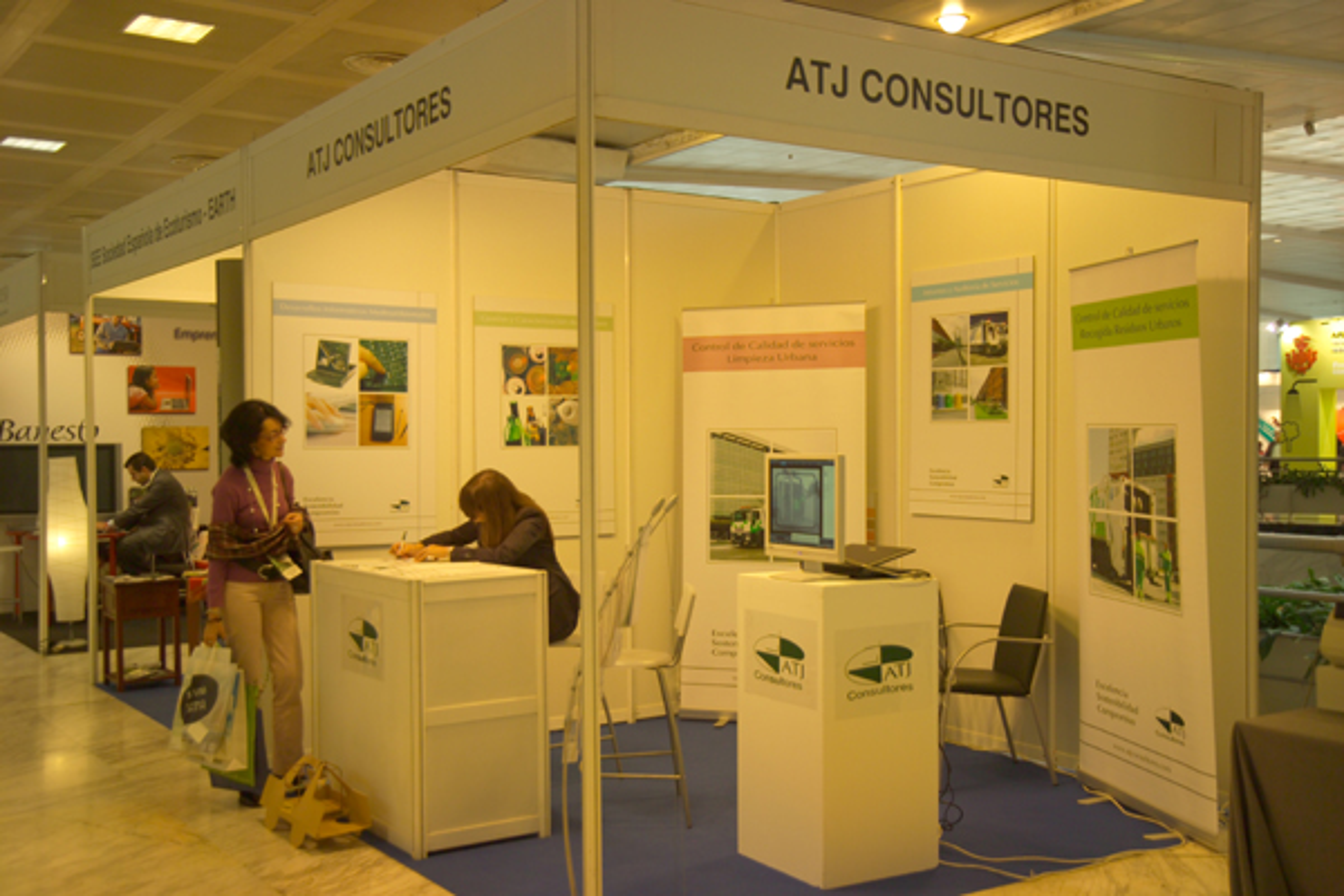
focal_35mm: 40
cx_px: 672
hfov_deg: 48.5
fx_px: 1493
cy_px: 448
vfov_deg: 33.4
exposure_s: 1/15
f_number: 4.8
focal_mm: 40
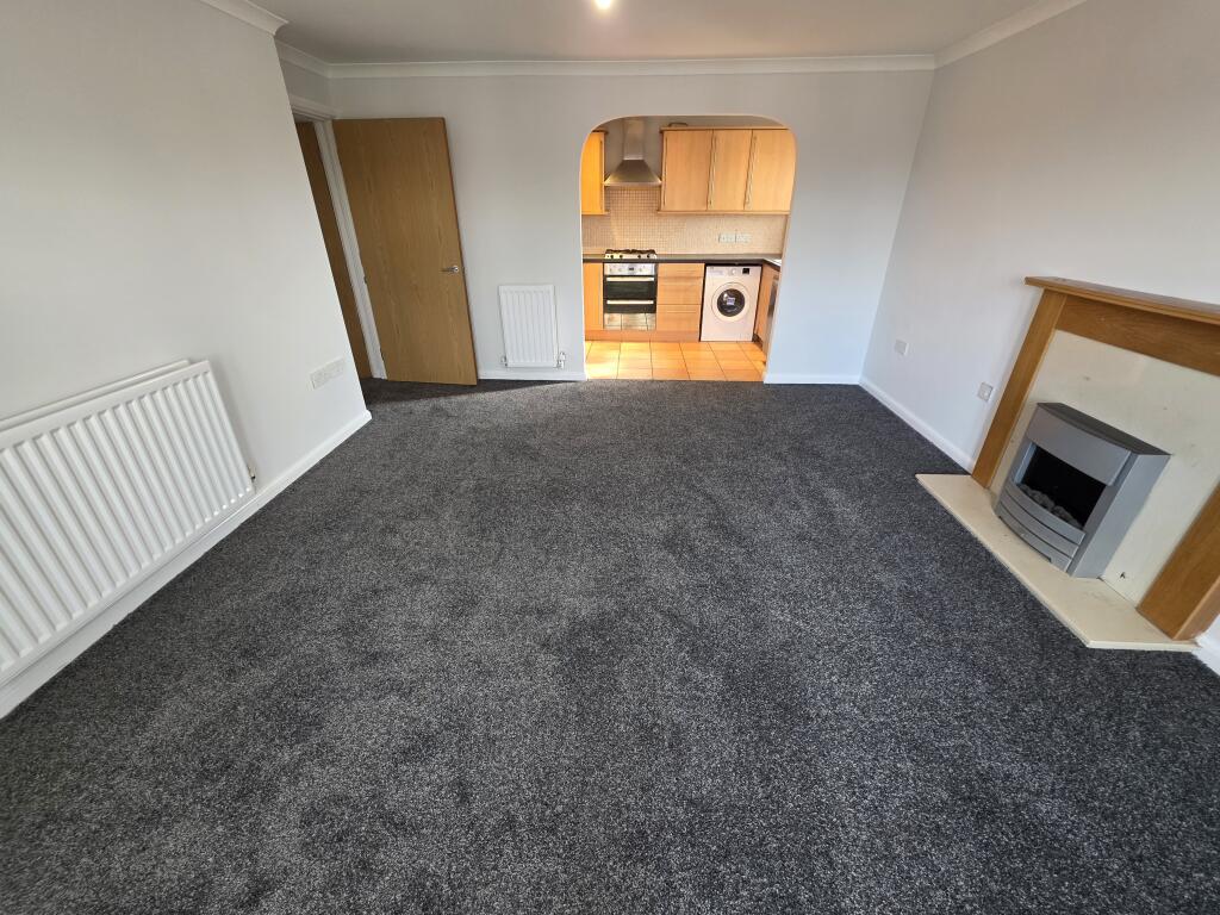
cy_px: 458
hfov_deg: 106.2
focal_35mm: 13
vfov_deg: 89.9
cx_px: 610
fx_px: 458
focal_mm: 2.2
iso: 200
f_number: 1.9
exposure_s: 1/50
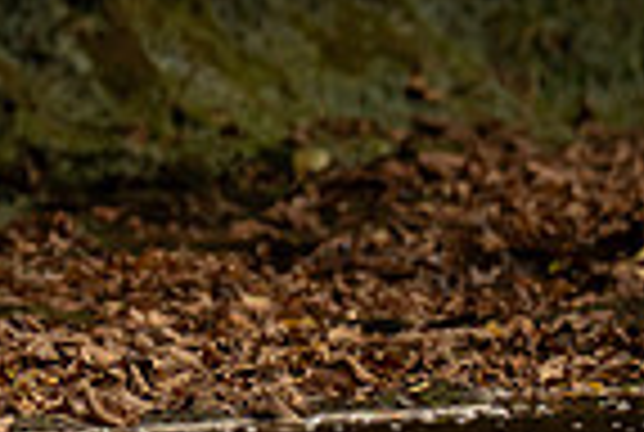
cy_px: 12
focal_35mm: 1284
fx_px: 23017
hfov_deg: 1.6
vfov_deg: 1.1
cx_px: -451
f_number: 2.8
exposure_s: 1/640
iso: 500
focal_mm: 200
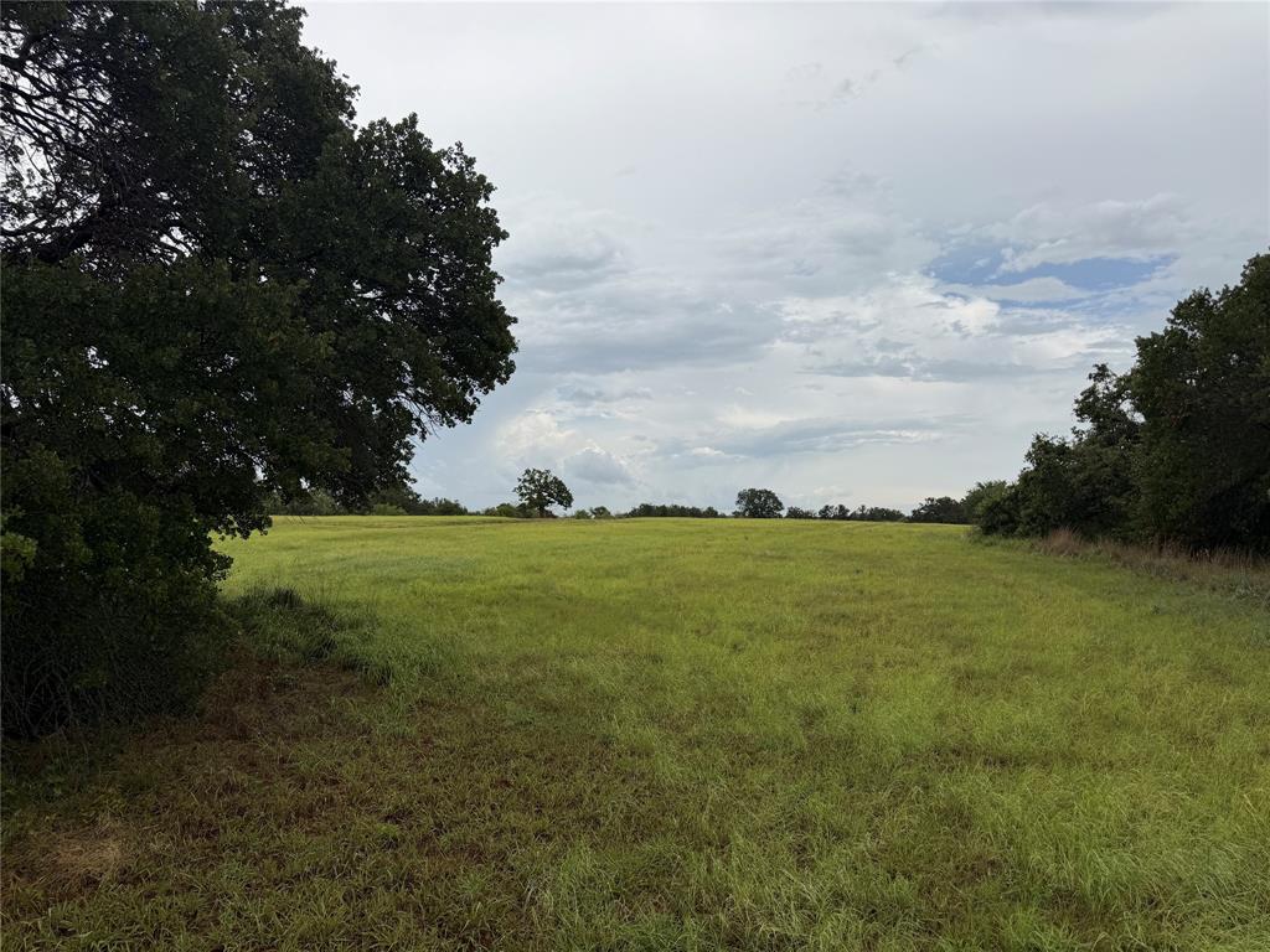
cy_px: 476
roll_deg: -0.7
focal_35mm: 24
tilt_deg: +0.8
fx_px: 881
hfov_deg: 71.6
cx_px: 635
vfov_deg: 56.8
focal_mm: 6.76
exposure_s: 1/10309
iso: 80
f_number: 1.78
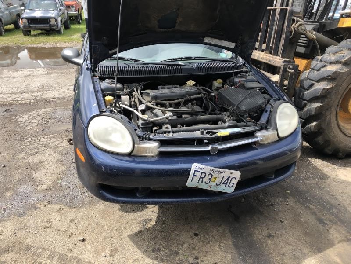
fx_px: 284
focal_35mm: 28
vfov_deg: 49.7
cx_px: 176
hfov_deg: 63.4
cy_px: 132
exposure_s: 1/762
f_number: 1.8
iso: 20
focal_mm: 3.99
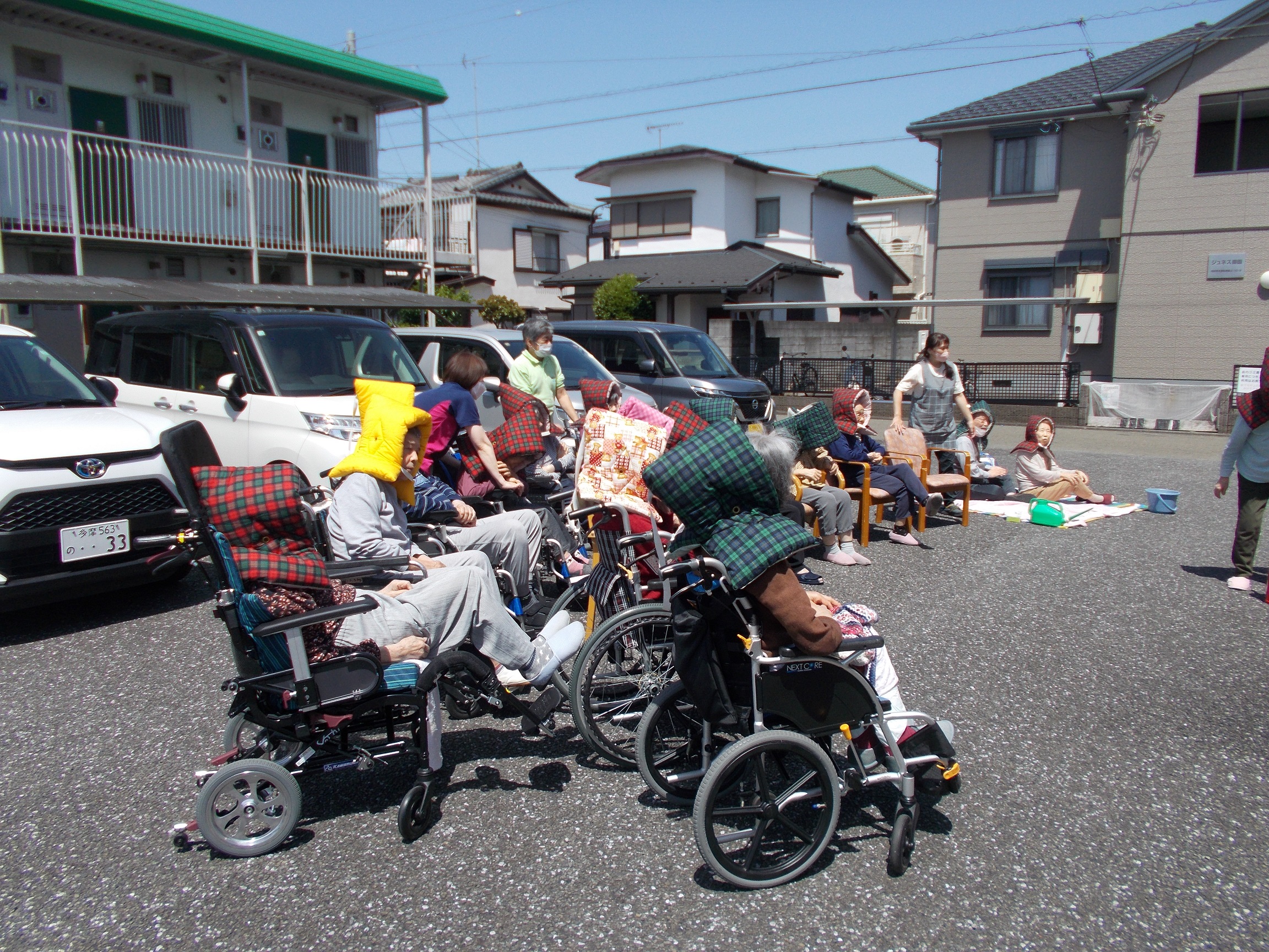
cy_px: 476
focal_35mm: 26
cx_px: 634
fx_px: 953
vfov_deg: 53.1
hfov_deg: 67.3
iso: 80
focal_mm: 4.6
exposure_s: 1/160
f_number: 8
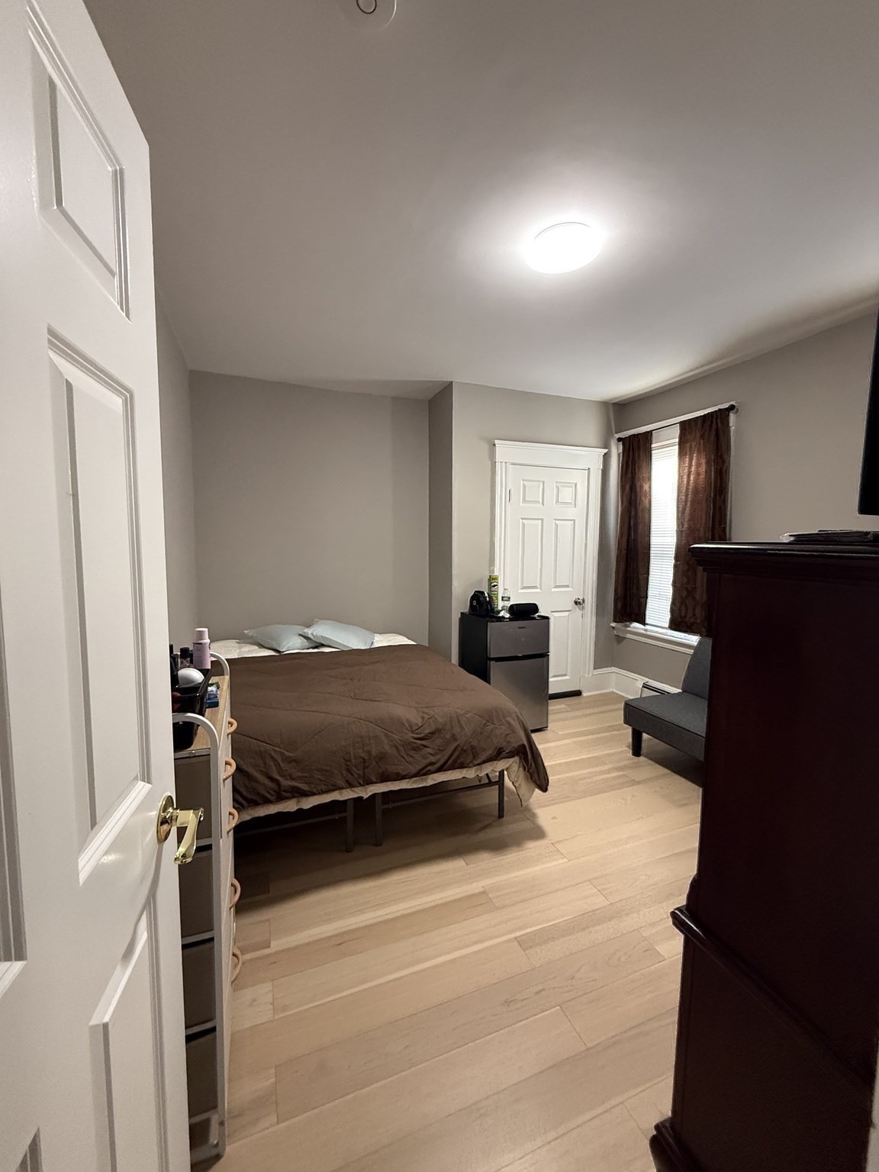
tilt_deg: -4.3
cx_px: 440
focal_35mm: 14
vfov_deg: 102.1
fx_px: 474
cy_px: 586
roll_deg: -0.6
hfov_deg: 85.7
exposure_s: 1/60
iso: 640
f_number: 2.2
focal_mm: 2.22
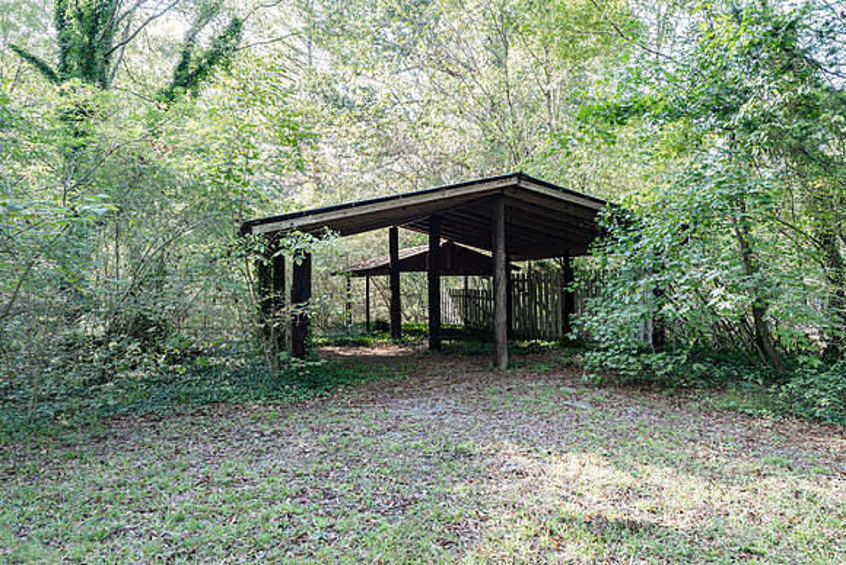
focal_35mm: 24
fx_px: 564
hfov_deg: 73.7
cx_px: 423
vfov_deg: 53.2
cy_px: 282
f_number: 5.6
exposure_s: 1/80
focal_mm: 24
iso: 640
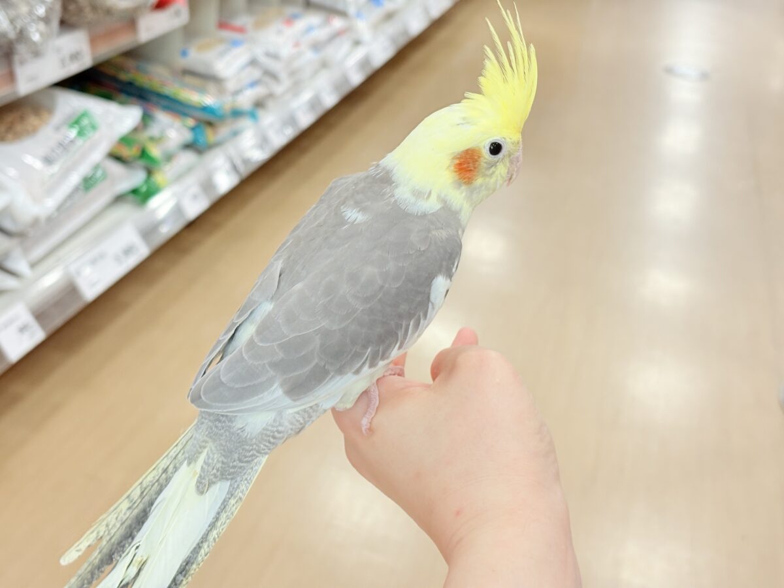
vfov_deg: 28.0
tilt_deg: -24.2
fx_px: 1178
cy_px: 294
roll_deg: -7.7
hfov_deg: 36.8
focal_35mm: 52
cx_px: 392
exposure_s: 1/100
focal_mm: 5.96
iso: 80
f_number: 1.6
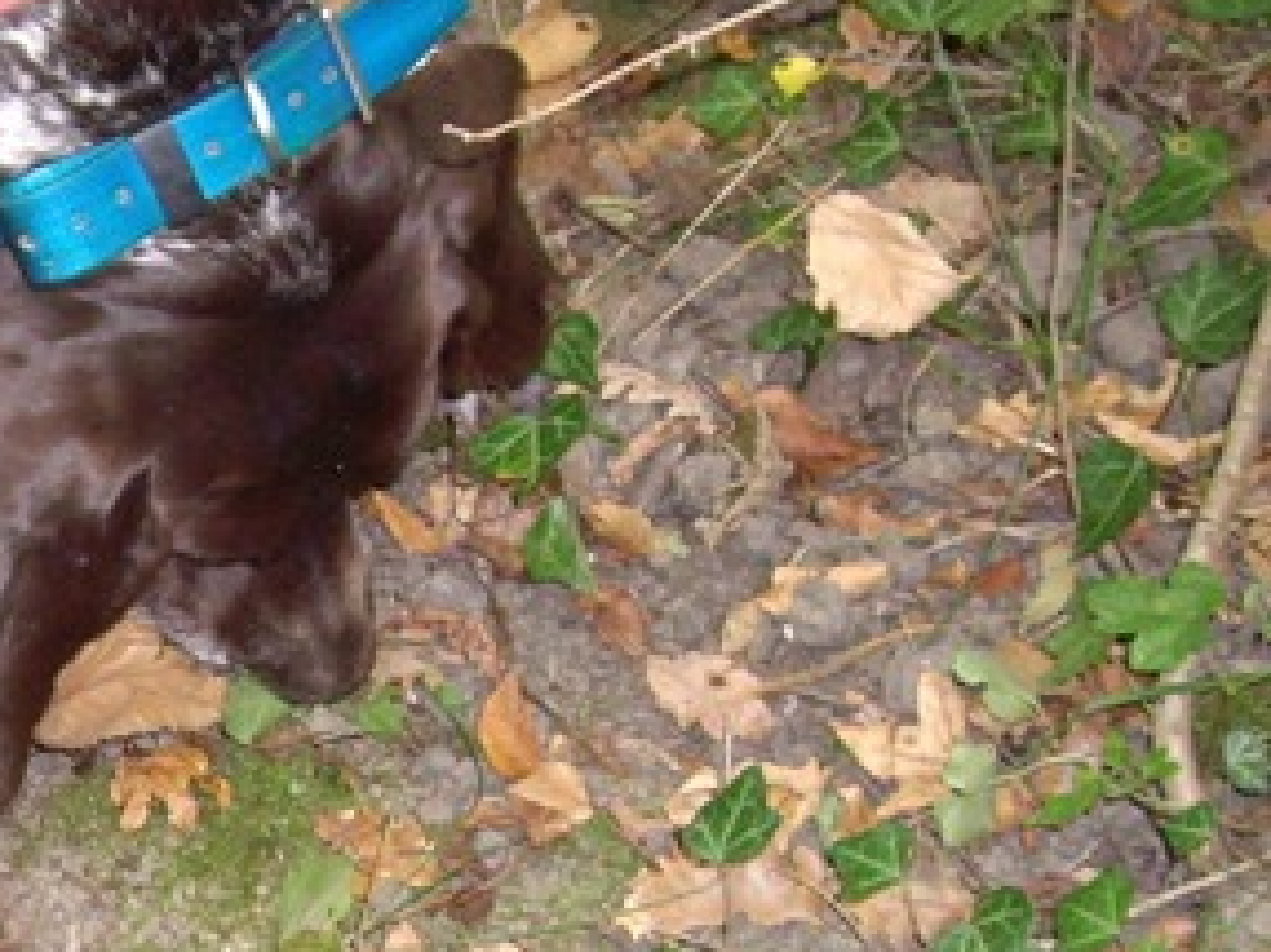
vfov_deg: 13.2
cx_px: -224
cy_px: 753
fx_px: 4111
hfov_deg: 16.9
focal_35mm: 112
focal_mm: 6.2
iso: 200
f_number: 2.7
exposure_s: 1/40
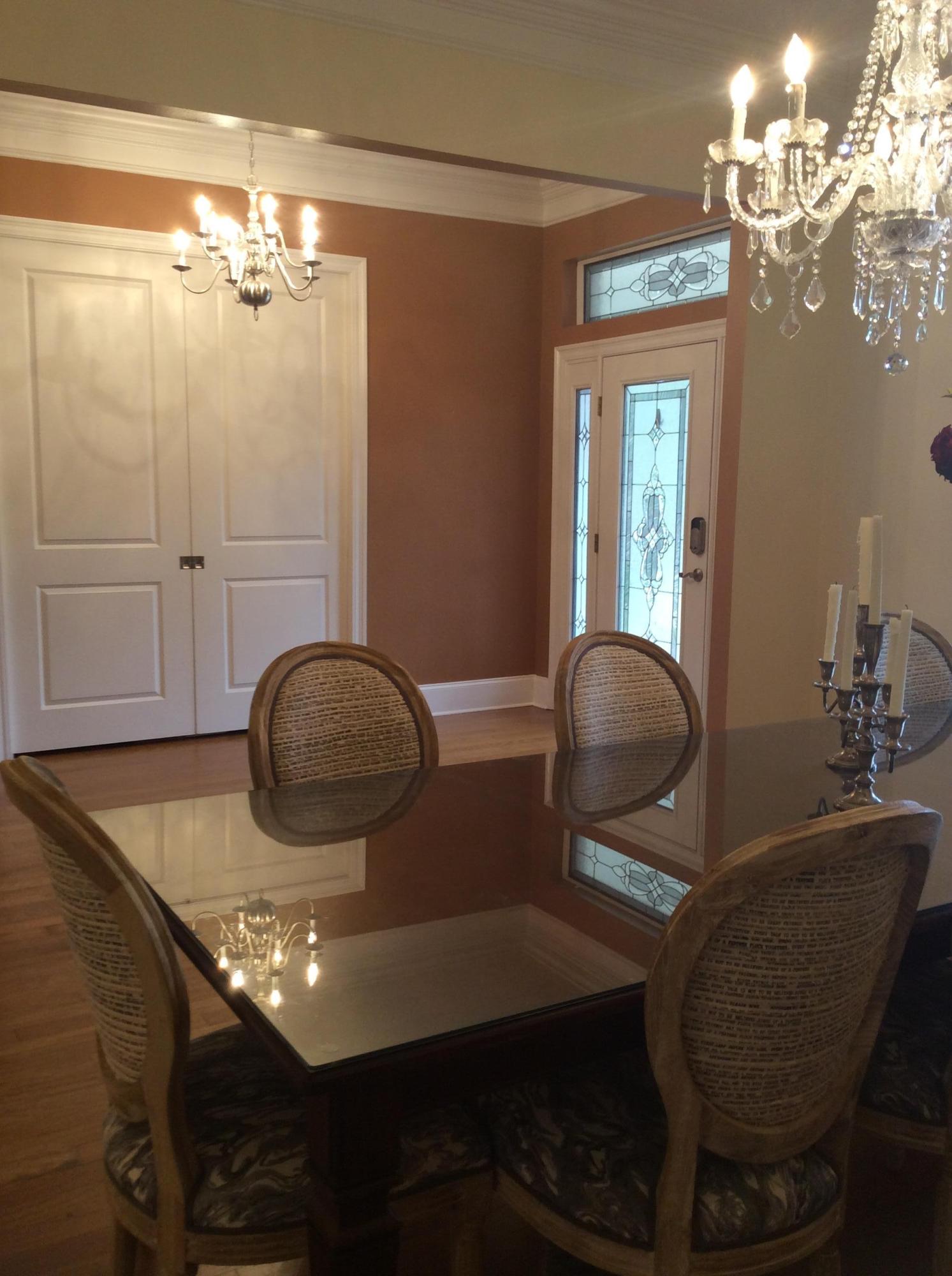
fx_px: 1177
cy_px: 638
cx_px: 476
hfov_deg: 44.0
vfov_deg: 56.9
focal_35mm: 32
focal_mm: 3.3
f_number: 2.4
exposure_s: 1/24
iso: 50
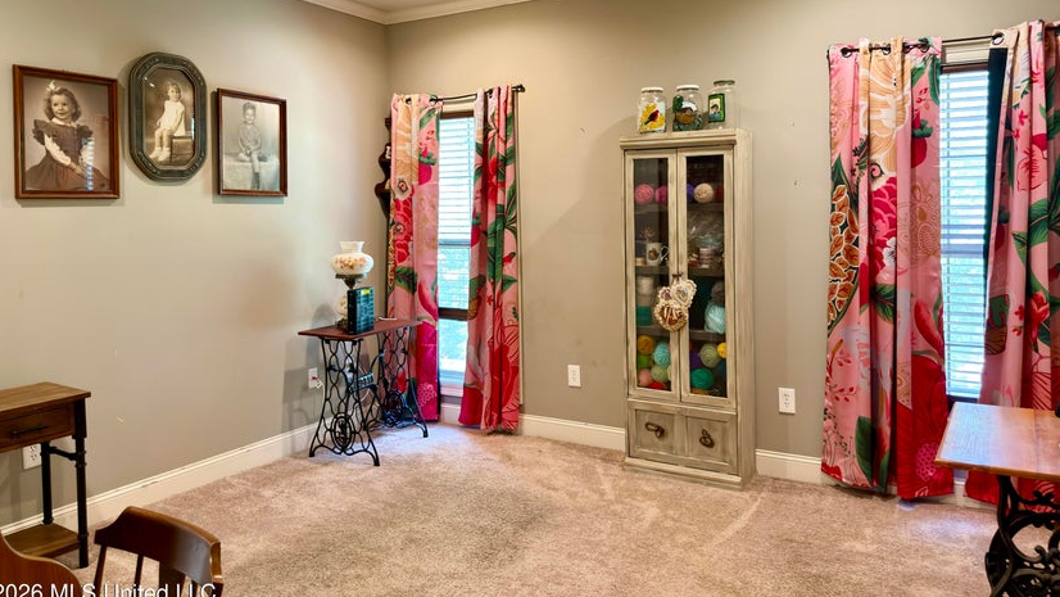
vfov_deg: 42.6
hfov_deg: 69.8
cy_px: 220
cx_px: 520
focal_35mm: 27
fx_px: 759
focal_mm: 6.76
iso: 320
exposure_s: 1/40
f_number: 1.78
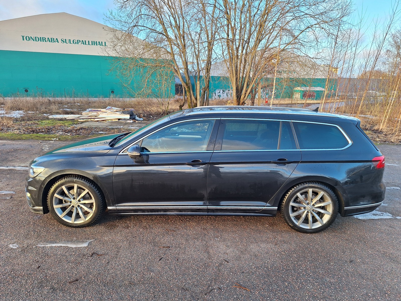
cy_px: 150
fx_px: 266
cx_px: 200
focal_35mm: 23
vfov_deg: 58.9
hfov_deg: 73.9
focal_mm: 5.54
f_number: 1.8
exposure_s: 1/217
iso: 40
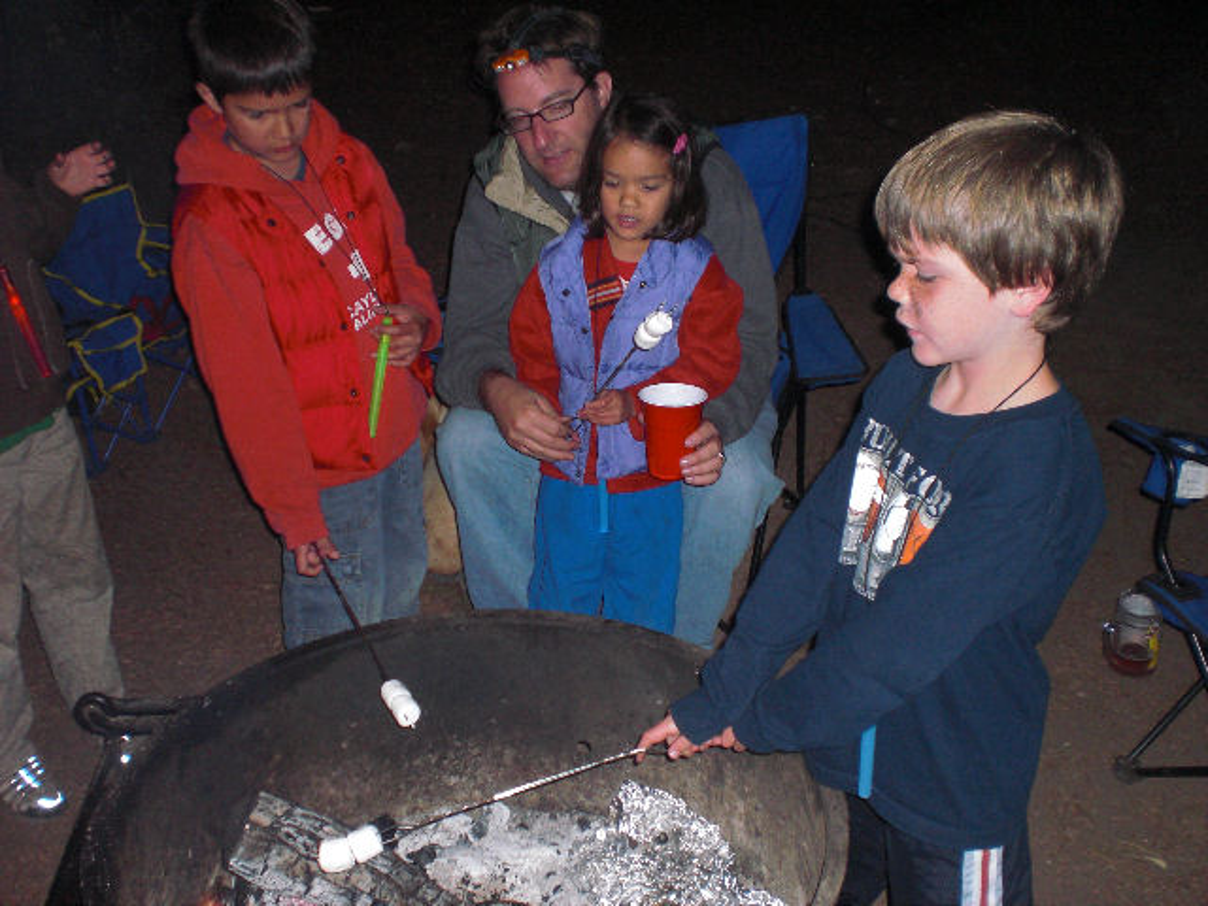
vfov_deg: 37.7
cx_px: 604
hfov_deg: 49.0
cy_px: 453
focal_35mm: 38
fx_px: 1326
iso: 200
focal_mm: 6.3
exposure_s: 1/60
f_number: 3.1
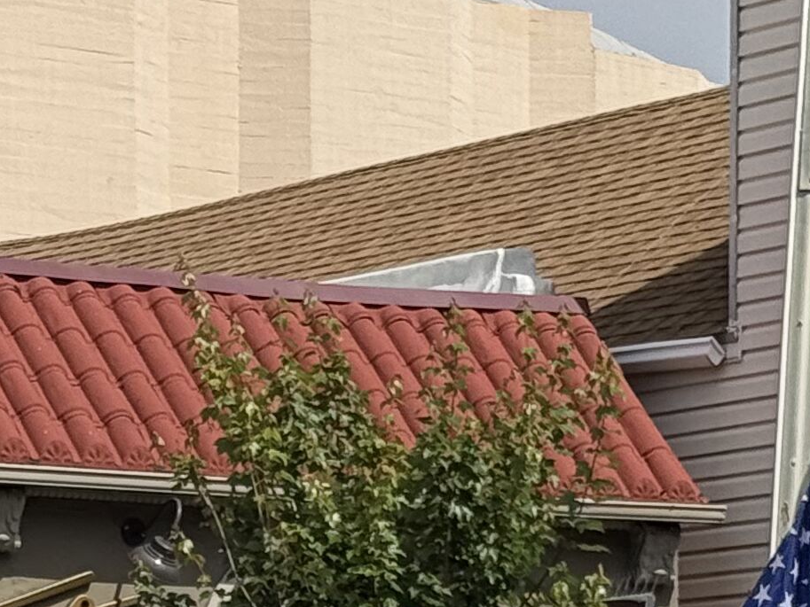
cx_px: 382
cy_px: 1177
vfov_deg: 6.8
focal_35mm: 212
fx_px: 4961
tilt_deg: -1.3
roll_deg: -0.3
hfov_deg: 9.3
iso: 64
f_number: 1.78
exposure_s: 1/9901
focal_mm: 6.76
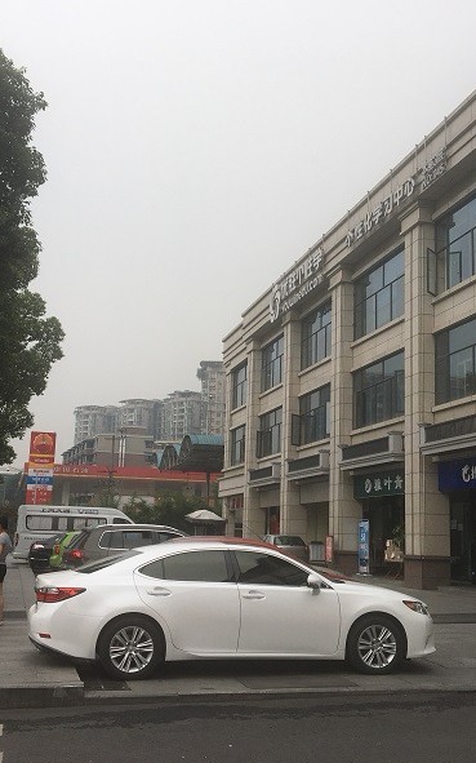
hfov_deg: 30.5
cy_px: 387
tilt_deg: +9.5
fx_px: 872
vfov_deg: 47.2
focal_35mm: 42
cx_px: 252
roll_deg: -2.2
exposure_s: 1/496
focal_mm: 4.15
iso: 25
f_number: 2.2
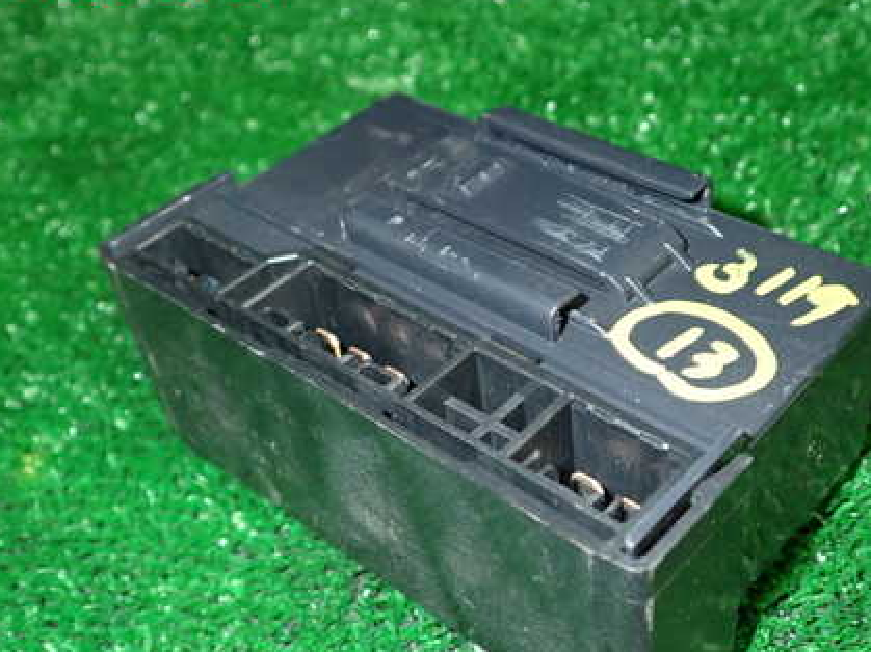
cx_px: 516
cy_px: 426
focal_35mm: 43
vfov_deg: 33.3
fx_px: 1082
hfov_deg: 43.7
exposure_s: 1/30
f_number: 6.3
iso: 250
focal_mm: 5.4
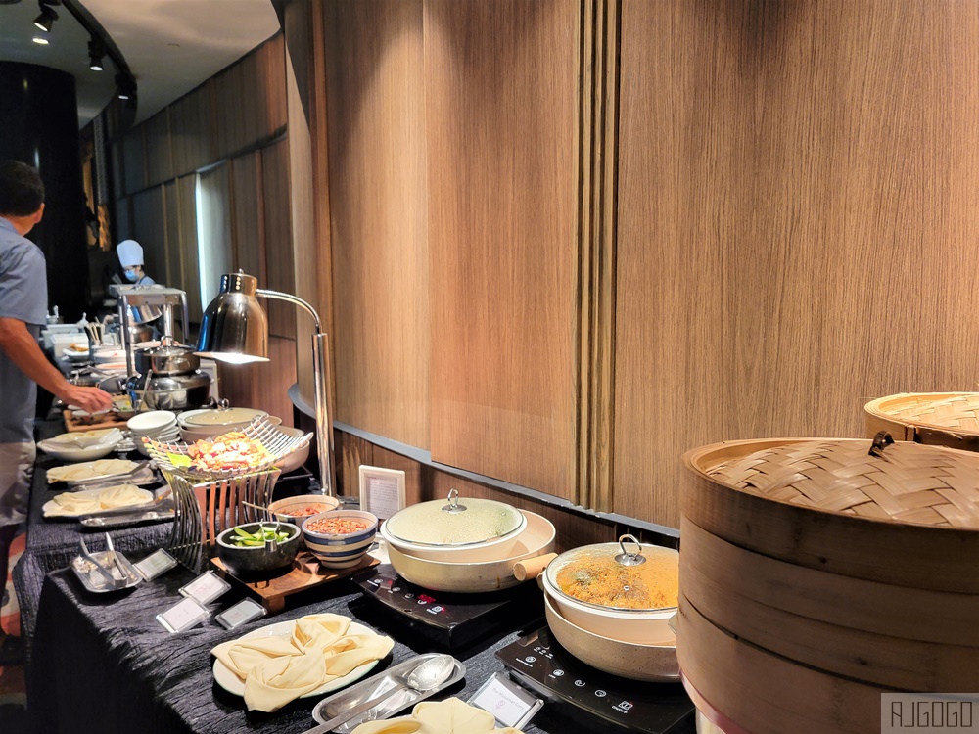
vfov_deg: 53.1
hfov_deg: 67.3
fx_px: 735
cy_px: 367
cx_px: 490
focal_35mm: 26
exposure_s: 1/50
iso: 160
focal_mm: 5.4
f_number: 1.8
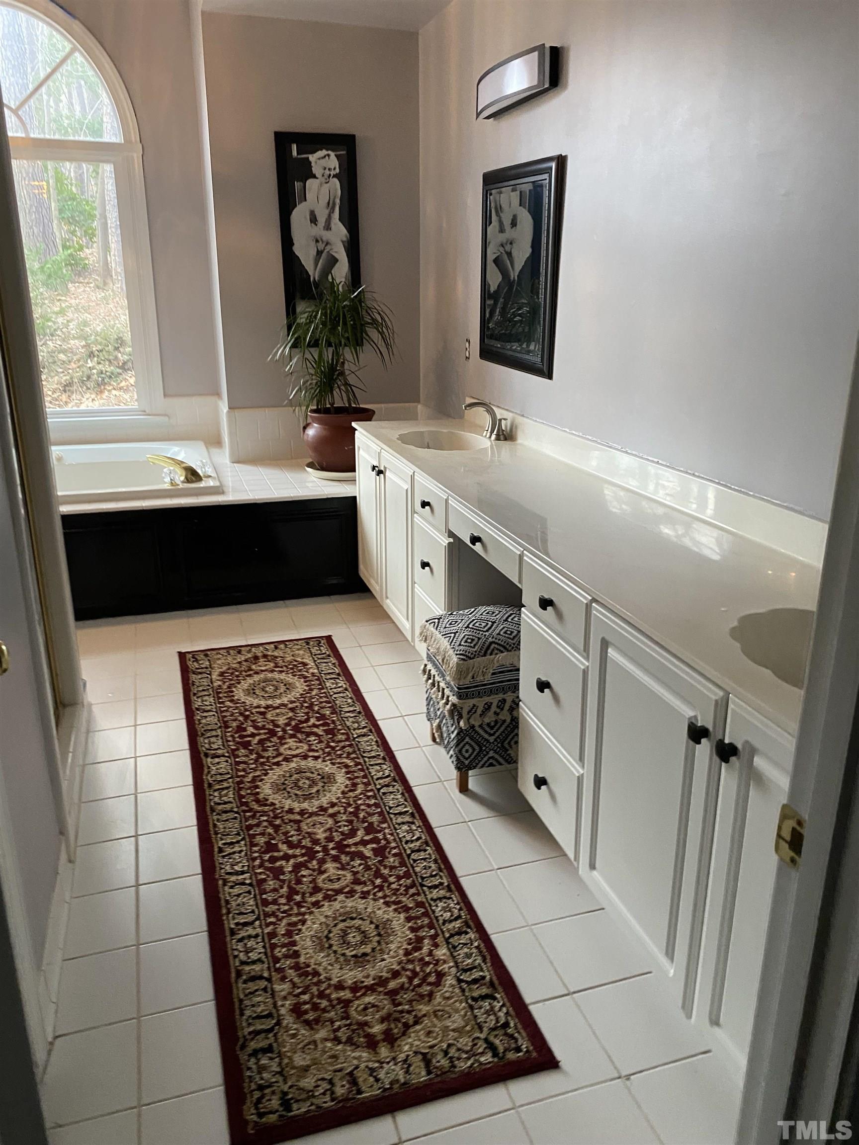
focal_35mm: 26
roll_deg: -1.4
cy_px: 572
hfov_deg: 53.1
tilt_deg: -24.2
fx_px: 860
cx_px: 430
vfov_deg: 67.3
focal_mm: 4.25
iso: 320
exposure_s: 1/60
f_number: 1.8
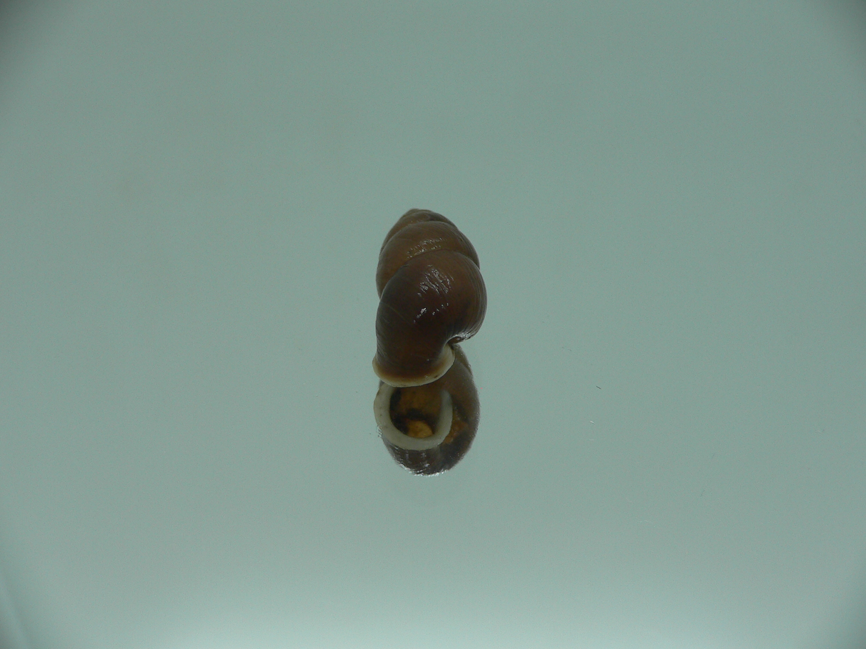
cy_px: 324
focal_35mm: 35
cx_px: 433
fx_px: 876
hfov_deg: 52.6
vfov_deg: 40.7
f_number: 2.8
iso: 80
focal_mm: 4.6
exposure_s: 1/60
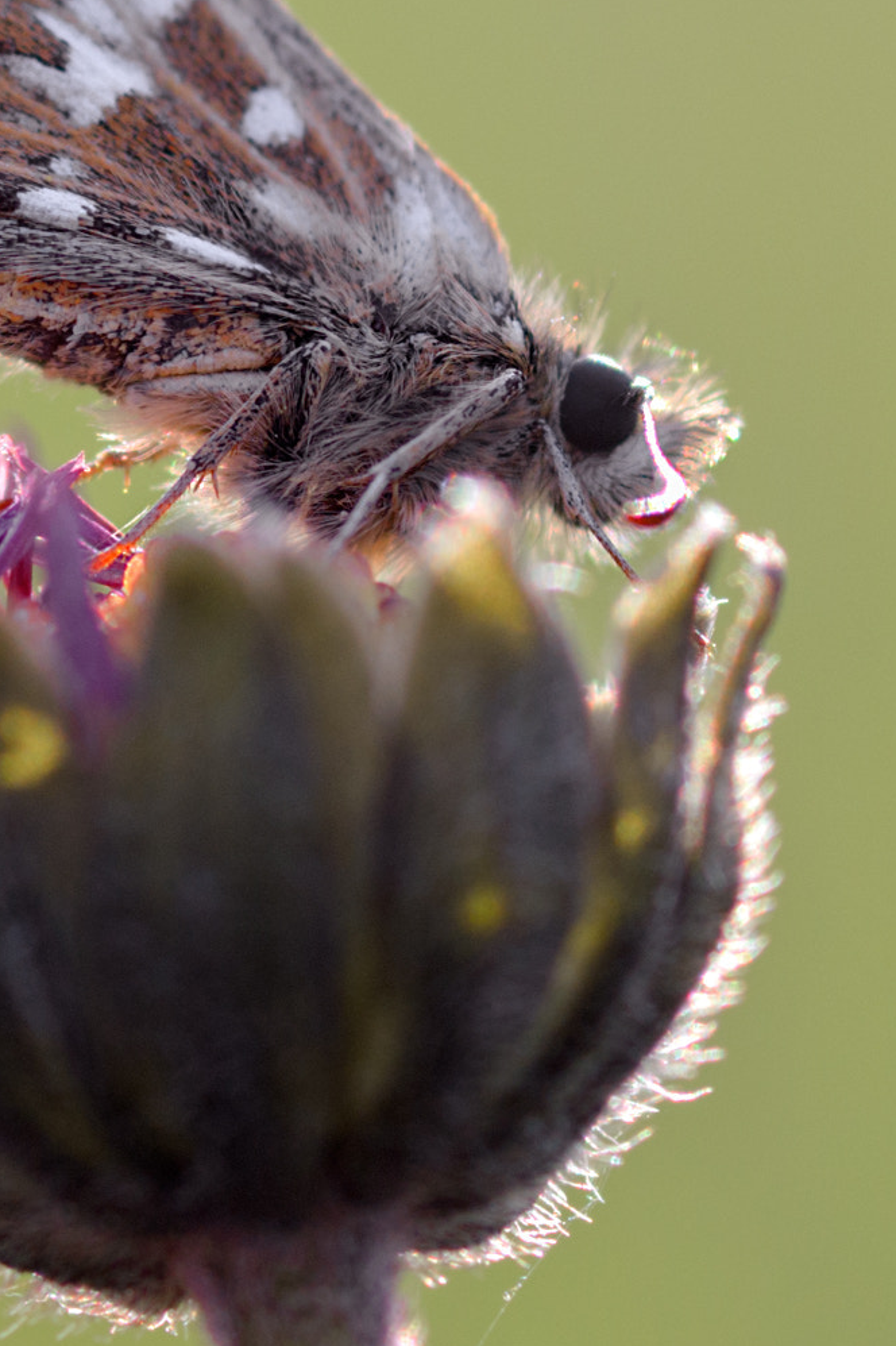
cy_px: 563
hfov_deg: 5.4
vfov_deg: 8.1
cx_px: 271
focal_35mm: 253
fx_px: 9444
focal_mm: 105
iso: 220
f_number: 8
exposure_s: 1/320
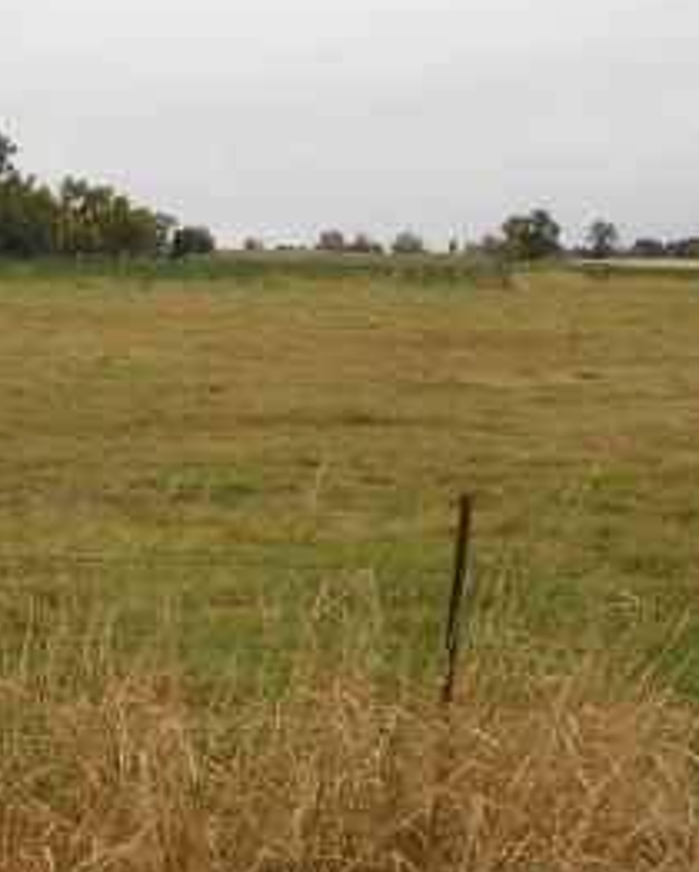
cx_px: 156
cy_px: 436
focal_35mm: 62
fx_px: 1601
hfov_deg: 24.3
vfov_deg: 30.5
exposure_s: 1/80
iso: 80
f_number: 3.2
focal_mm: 4.6
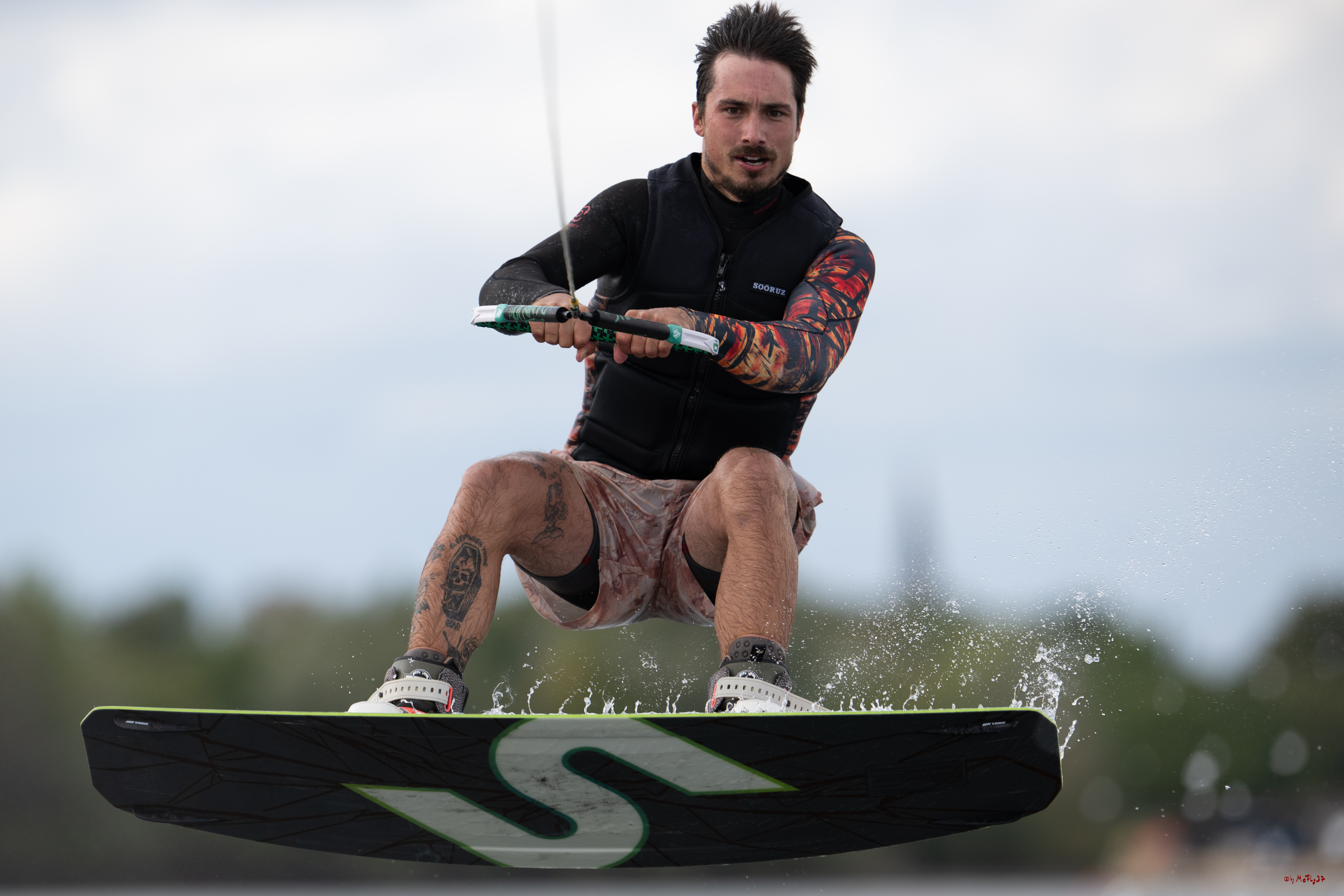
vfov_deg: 3.4
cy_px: 448
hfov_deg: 5.2
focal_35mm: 400
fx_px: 14932
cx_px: 672
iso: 500
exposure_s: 1/2500
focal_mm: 400
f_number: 4.5
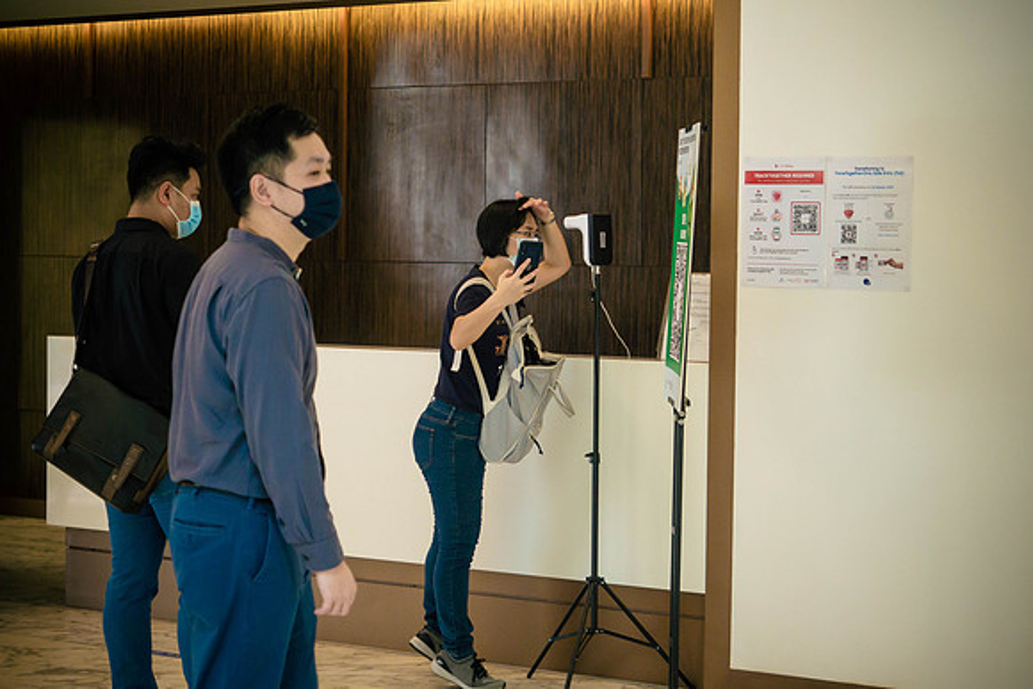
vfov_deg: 15.8
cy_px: 344
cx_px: 516
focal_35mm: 86
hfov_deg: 23.6
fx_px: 2478
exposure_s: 1/125
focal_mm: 40
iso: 1600
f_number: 2.8
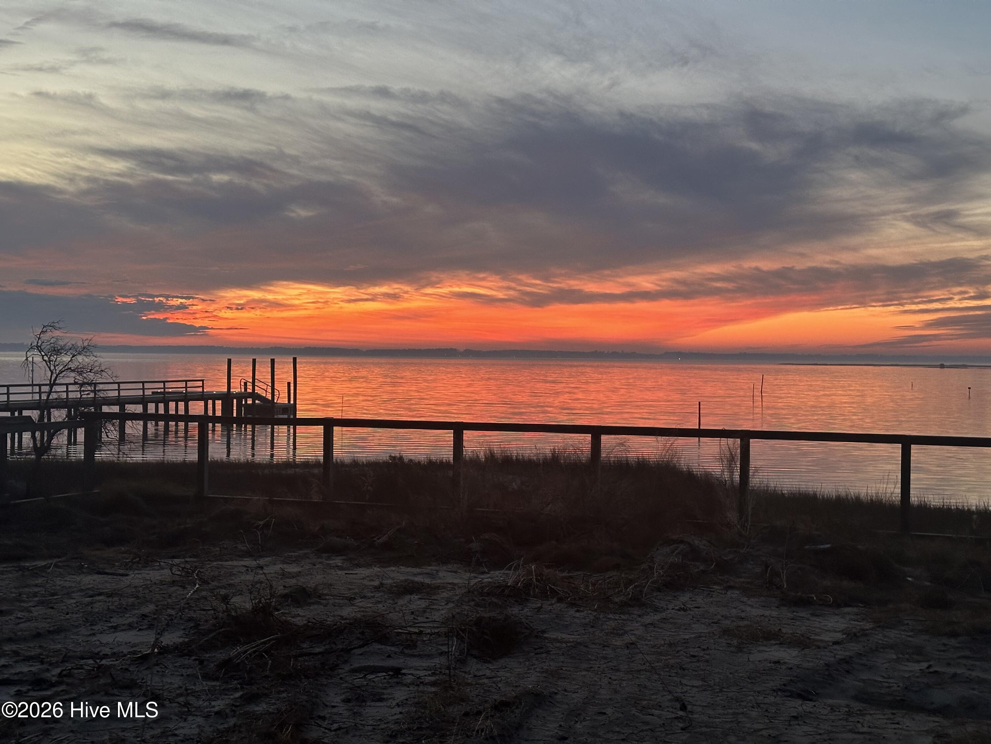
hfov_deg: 39.7
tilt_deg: -1.2
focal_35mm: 48
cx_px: 496
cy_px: 372
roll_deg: -0.5
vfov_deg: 30.3
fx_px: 1374
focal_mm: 6.86
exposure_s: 1/57
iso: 250
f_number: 1.78
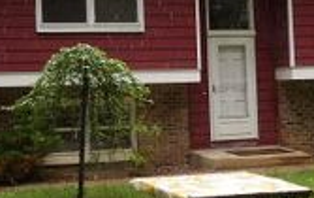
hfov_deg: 26.8
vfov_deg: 17.2
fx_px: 651
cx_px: 83
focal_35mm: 76
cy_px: 63
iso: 100
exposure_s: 1/160
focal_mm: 4.3
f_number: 3.2
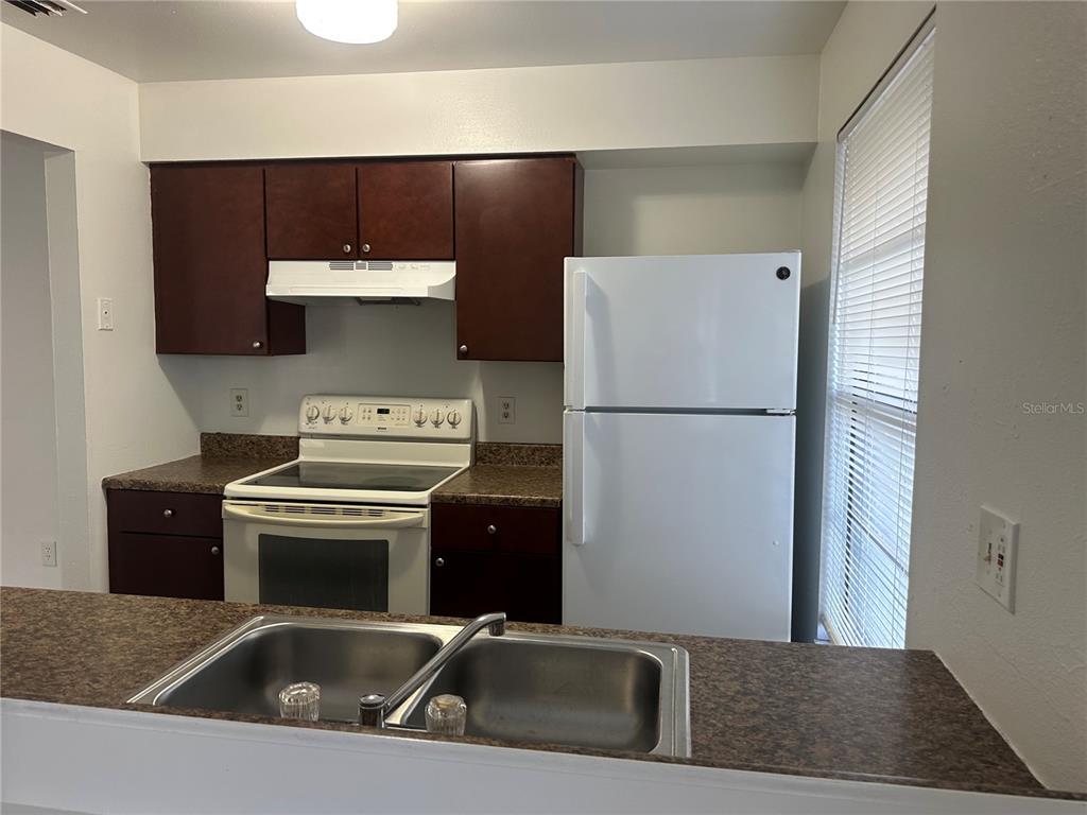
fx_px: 754
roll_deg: -0.5
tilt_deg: -6.1
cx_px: 544
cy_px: 408
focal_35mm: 24
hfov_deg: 71.6
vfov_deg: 56.8
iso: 125
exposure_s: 1/60
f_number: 1.78
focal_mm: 6.86
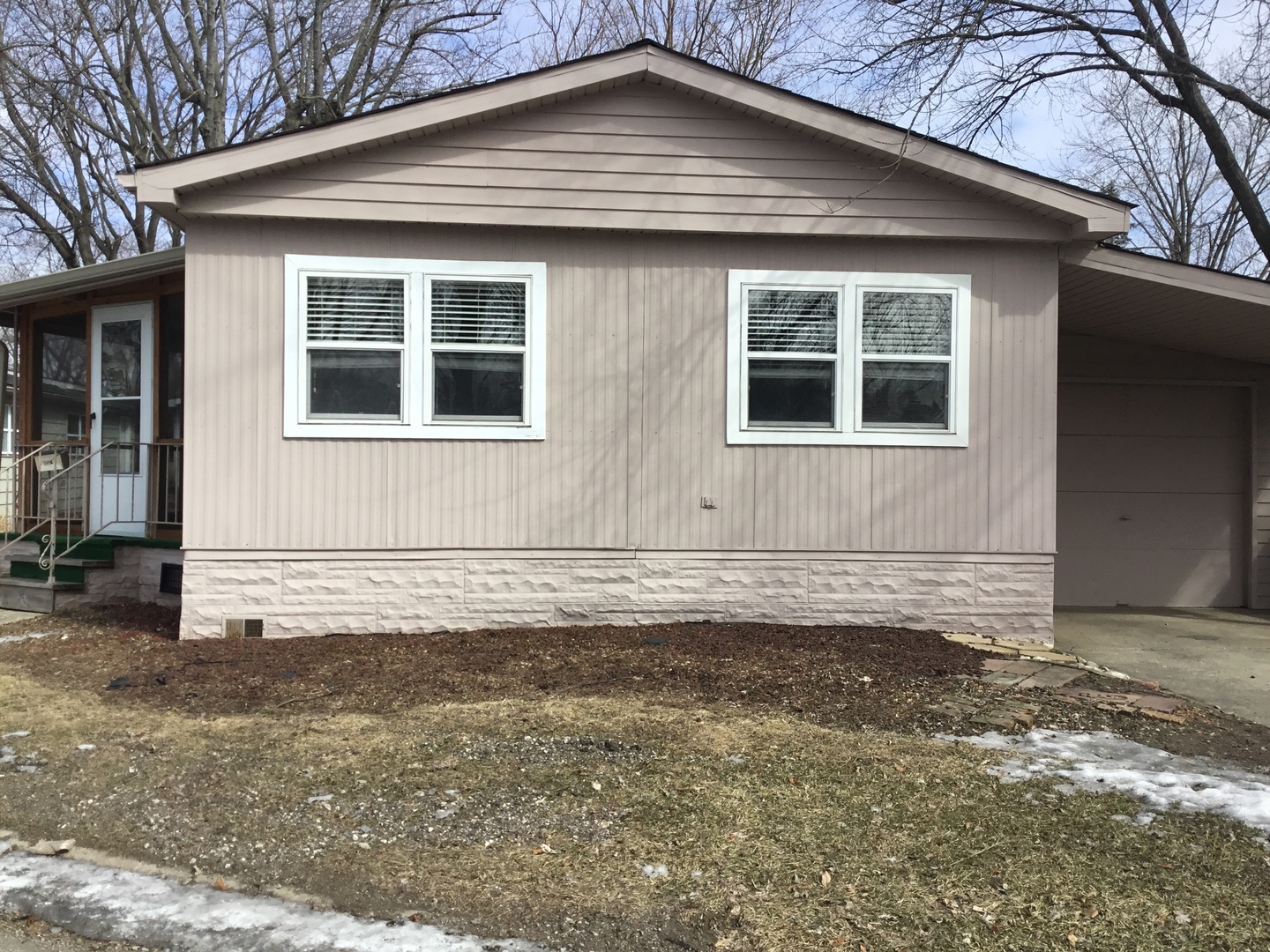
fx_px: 1137
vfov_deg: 45.4
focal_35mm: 31
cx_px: 635
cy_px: 476
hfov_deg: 58.4
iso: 25
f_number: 2.4
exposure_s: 1/1314
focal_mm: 3.3
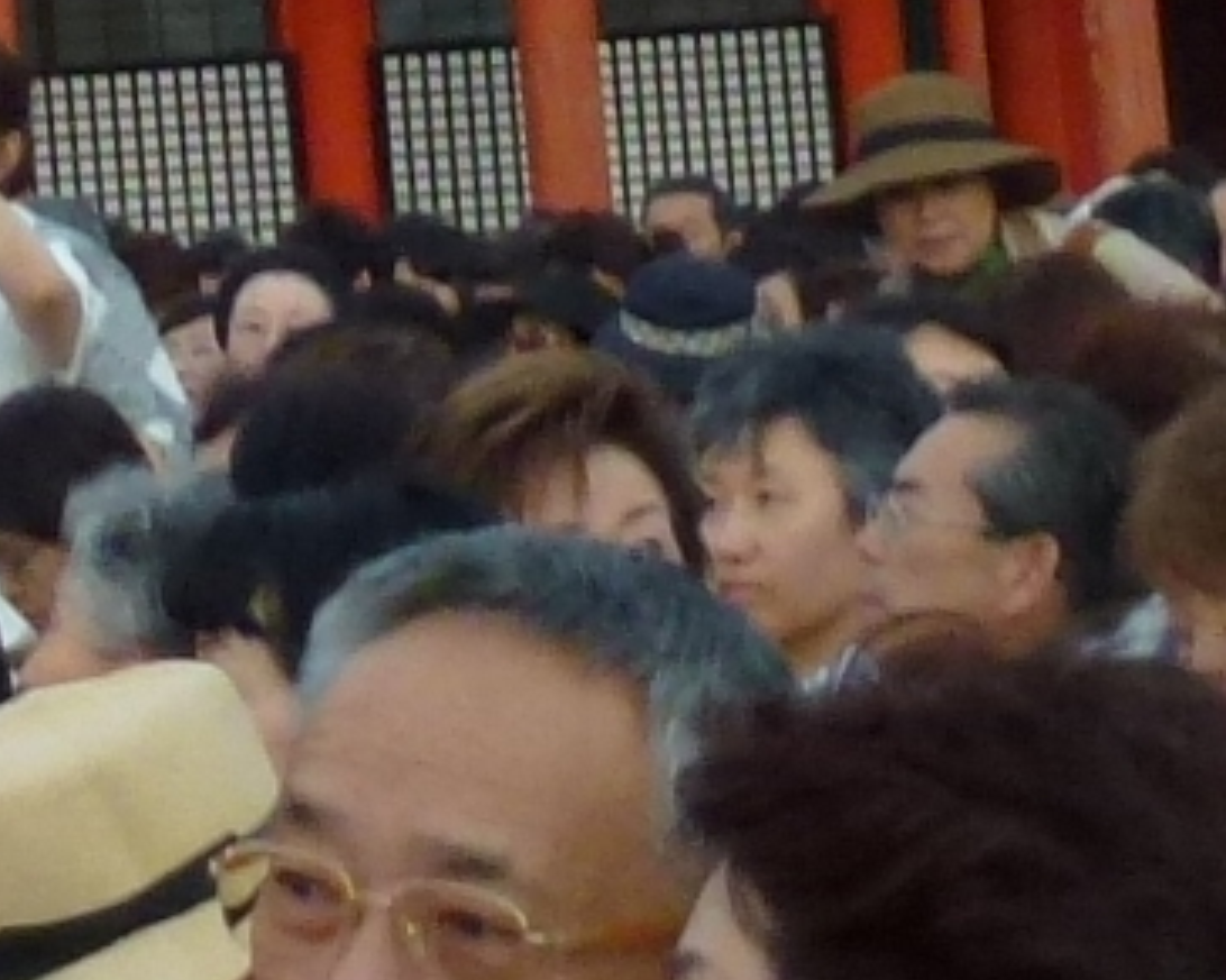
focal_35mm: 261
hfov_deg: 7.1
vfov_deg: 5.8
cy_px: -845
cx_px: -1384
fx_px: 9468
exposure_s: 1/160
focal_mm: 6.8
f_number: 3.8
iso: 200
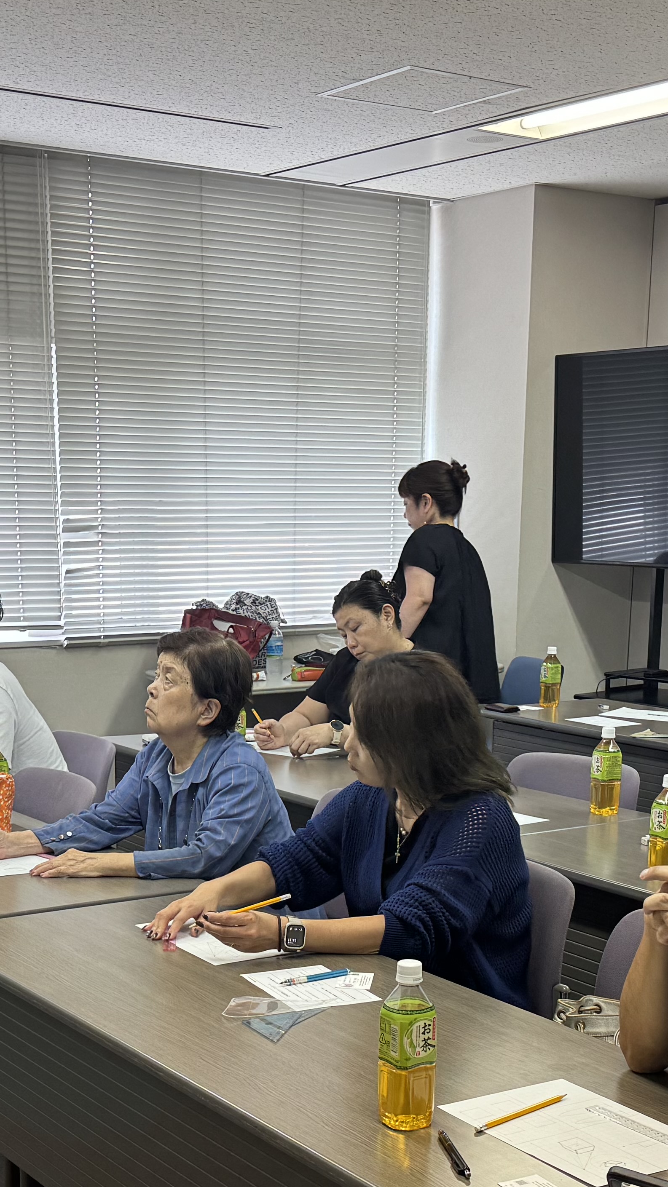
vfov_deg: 38.3
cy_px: 877
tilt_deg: -12.6
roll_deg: +0.0
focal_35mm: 53
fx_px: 1669
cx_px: 333
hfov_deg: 22.6
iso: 200
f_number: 1.78
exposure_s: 1/100
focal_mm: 6.76
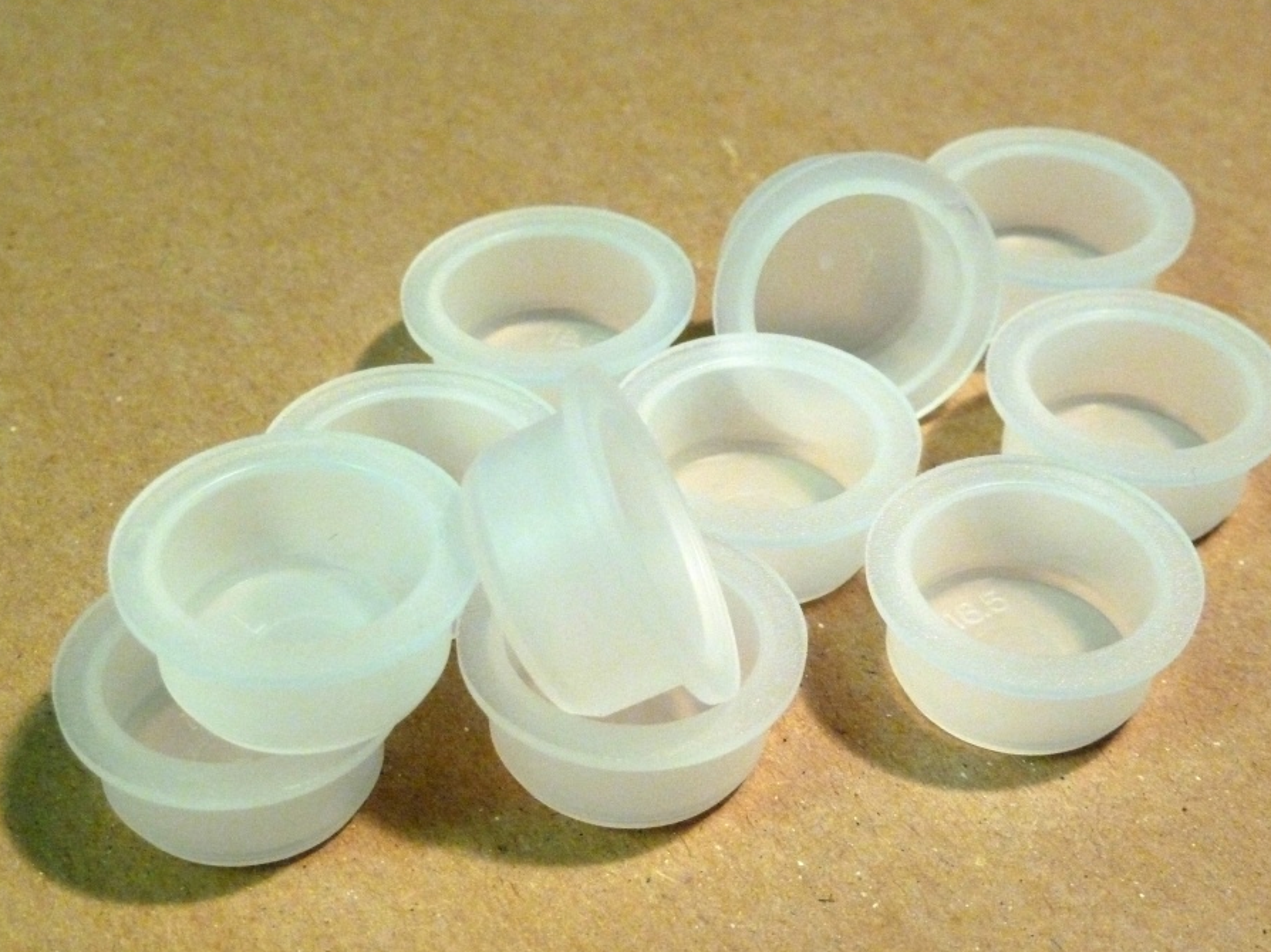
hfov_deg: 30.7
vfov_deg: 23.3
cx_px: 655
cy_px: 502
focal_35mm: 63
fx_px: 2313
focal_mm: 9.1
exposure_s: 1/50
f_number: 3.9
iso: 800
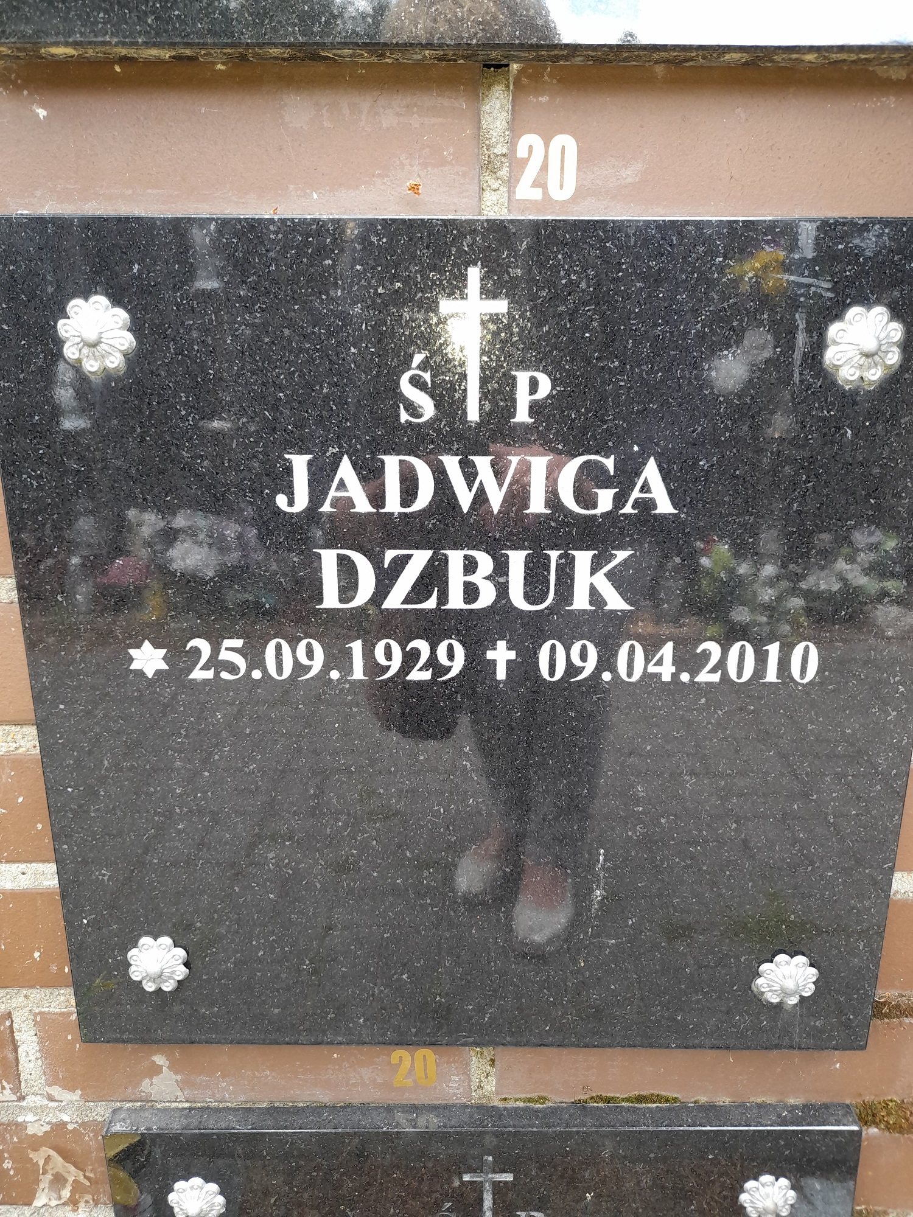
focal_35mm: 25
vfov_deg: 69.4
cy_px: 608
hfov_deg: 54.9
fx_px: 879
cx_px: 456
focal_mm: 4.6
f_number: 2
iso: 80
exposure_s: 1/50
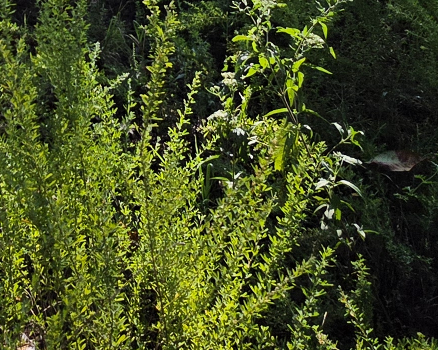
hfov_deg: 31.2
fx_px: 752
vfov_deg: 20.4
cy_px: -242
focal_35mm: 58
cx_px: 59
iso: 32
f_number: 1.9
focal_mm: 2.2
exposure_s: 1/3409
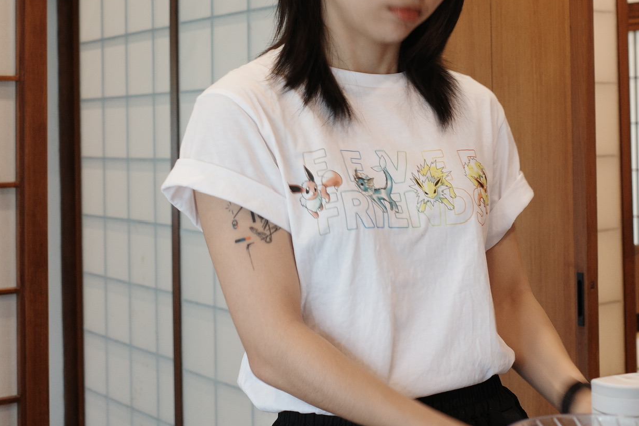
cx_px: 322
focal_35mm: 62
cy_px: 87
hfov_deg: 32.4
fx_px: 1100
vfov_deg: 21.6
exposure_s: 1/30
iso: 400
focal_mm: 18.3
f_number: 2.8
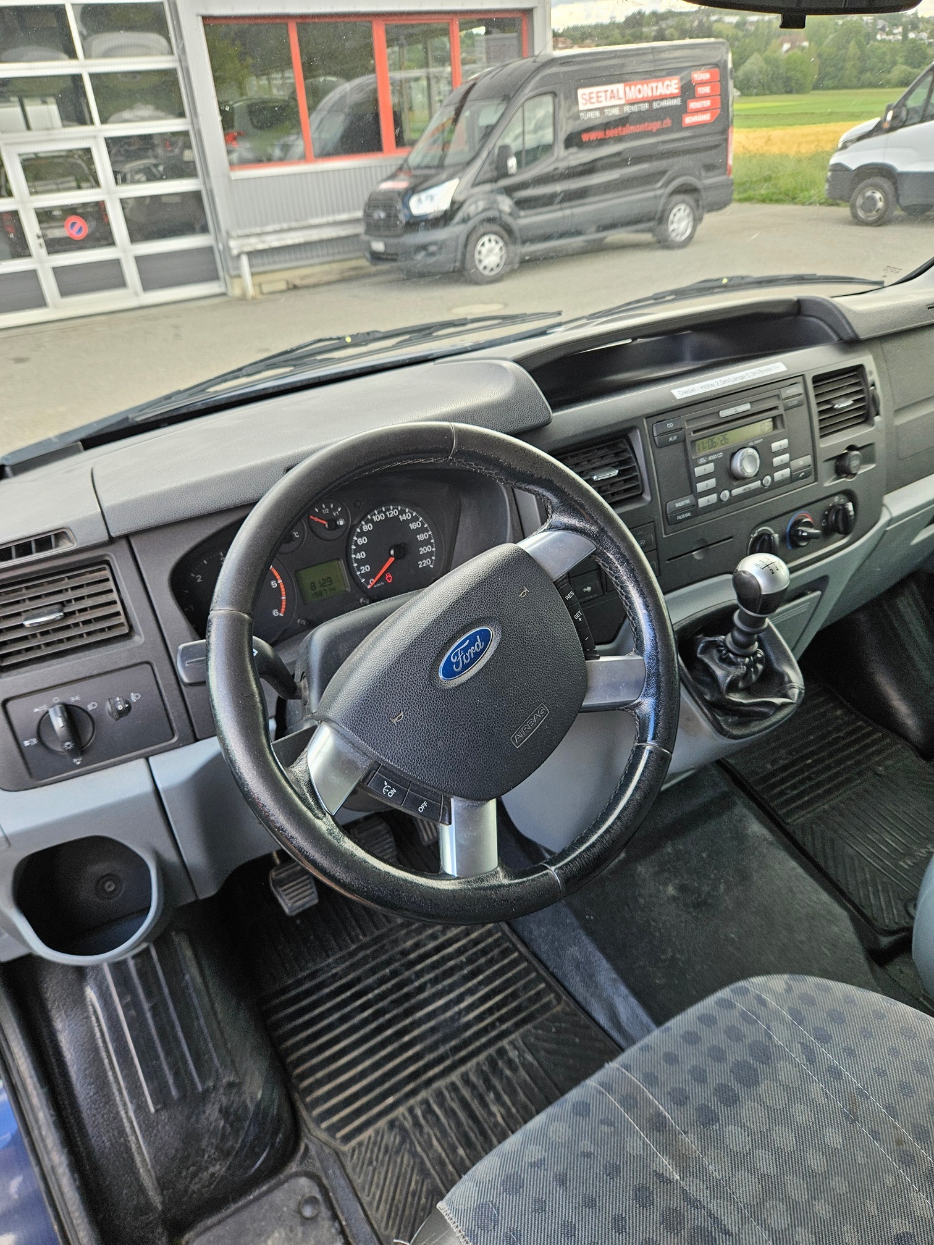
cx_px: 467
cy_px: 622
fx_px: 827
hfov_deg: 58.9
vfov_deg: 73.9
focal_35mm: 23
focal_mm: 5.4
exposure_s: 1/180
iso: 80
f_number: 1.8
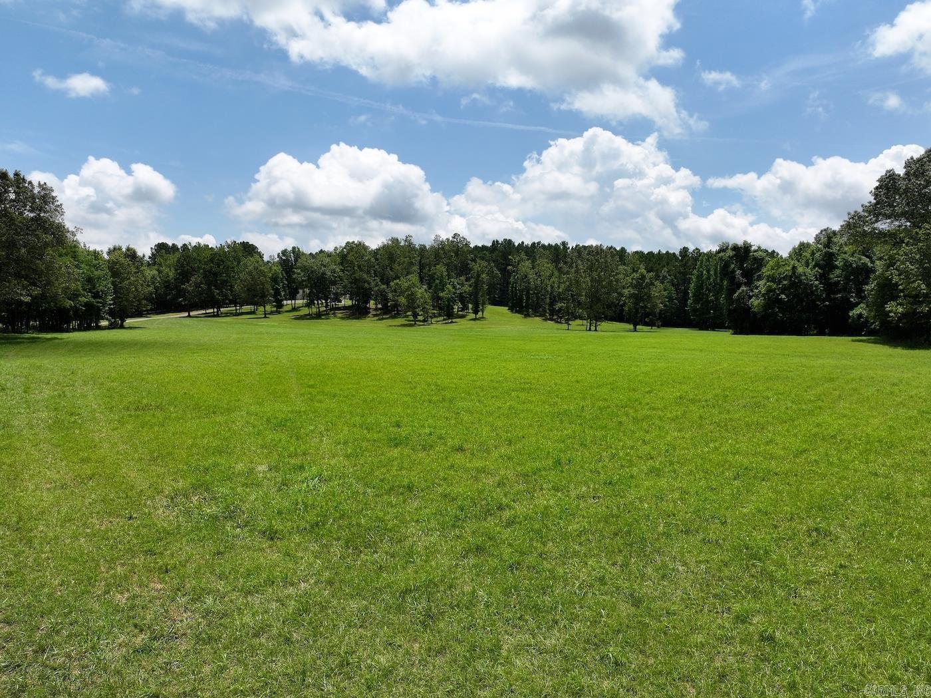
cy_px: 349
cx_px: 466
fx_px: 645
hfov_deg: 71.6
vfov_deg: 56.8
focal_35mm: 24
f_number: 2.8
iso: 100
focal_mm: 12.29
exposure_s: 1/2500
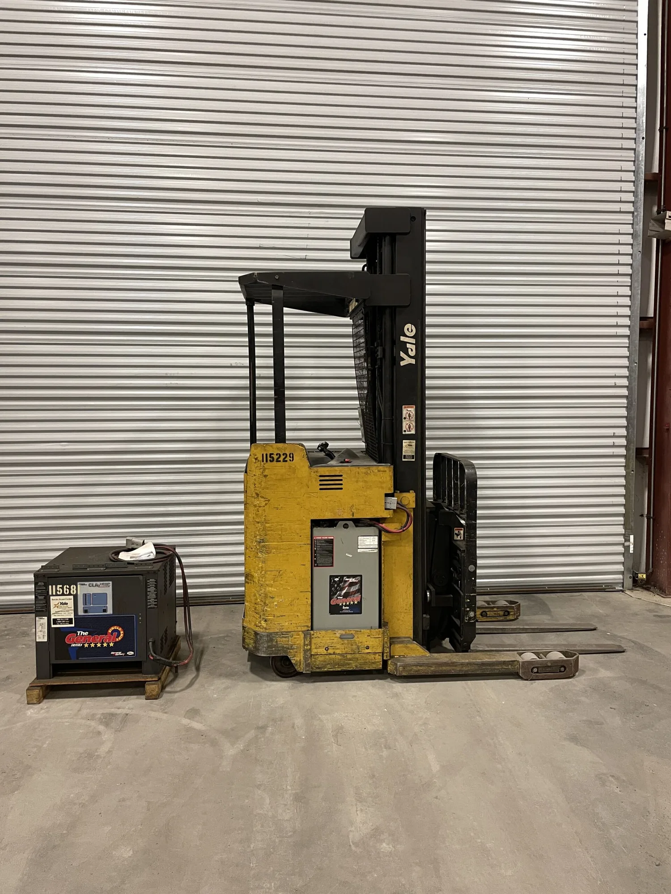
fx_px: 672
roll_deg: +0.5
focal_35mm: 26
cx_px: 336
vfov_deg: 67.3
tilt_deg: -3.1
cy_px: 447
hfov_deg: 53.1
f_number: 1.6
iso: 320
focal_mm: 4.2
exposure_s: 1/60
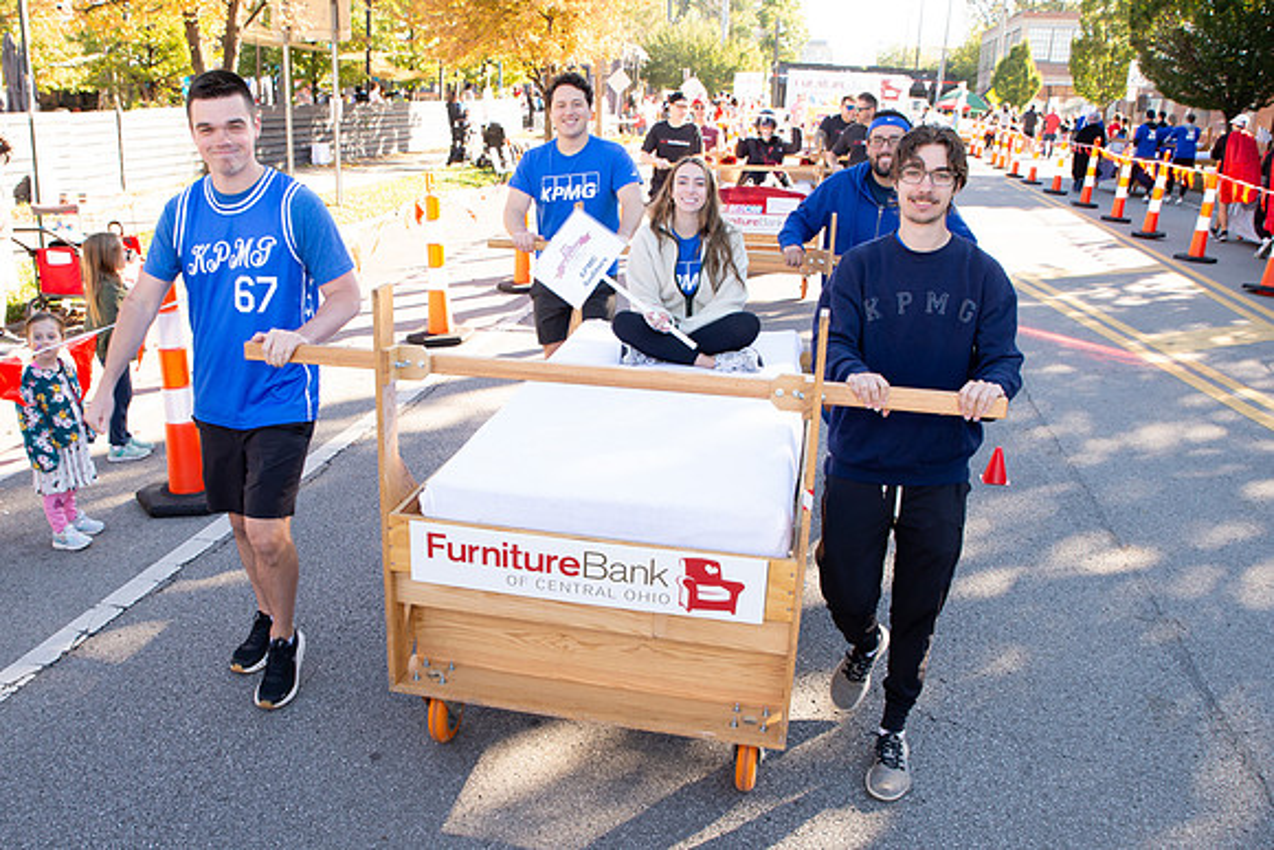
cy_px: 482
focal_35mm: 30
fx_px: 1078
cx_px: 551
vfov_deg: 42.9
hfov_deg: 60.9
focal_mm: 24
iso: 800
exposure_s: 1/200
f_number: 7.1
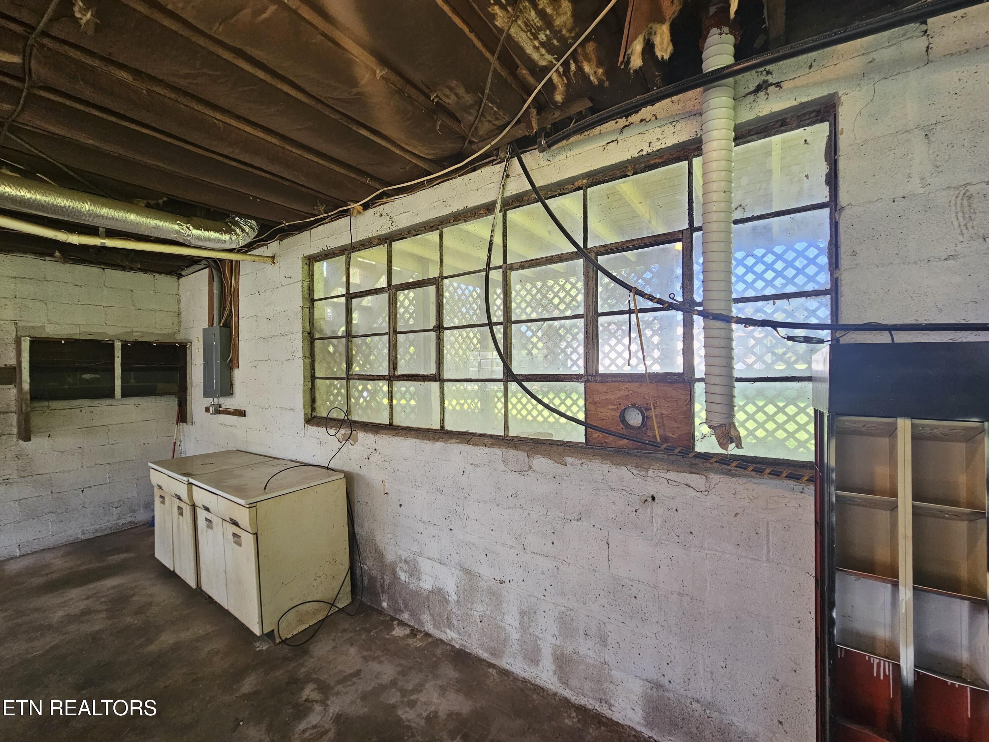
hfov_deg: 106.2
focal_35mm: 13
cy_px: 371
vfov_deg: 89.9
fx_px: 371
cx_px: 494
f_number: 2.2
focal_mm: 2.2
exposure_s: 1/60
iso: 125
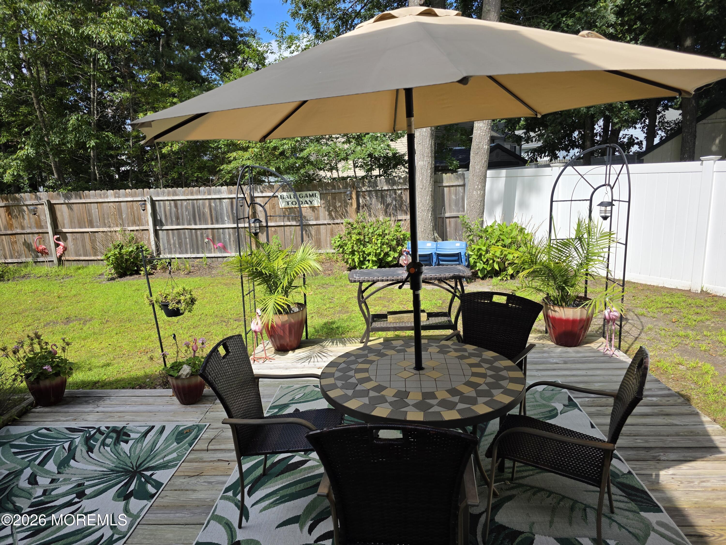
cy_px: 272
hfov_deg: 73.9
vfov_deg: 58.9
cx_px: 363
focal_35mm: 23
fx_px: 482
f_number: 1.7
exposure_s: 1/3707
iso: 80
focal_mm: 6.3
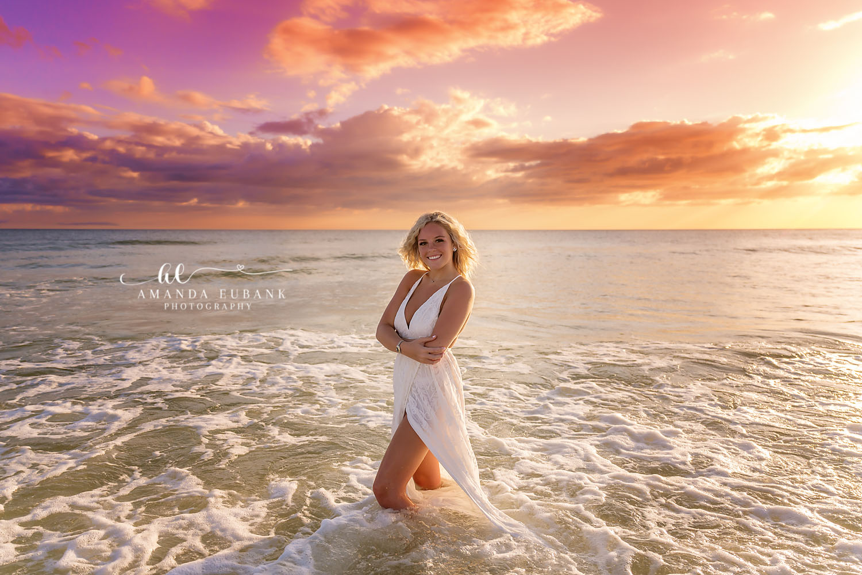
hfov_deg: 66.4
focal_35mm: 28
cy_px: 288
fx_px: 658
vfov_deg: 47.2
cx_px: 431
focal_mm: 27.5
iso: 160
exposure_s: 1/4000
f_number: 2.8
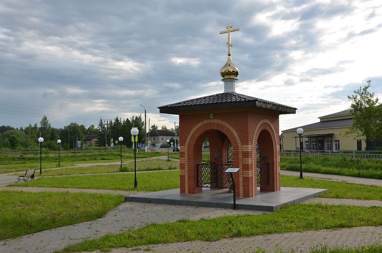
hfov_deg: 49.6
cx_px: 191
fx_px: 413
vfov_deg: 34.1
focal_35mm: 39
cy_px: 126
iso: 110
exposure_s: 1/250
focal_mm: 26
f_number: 8
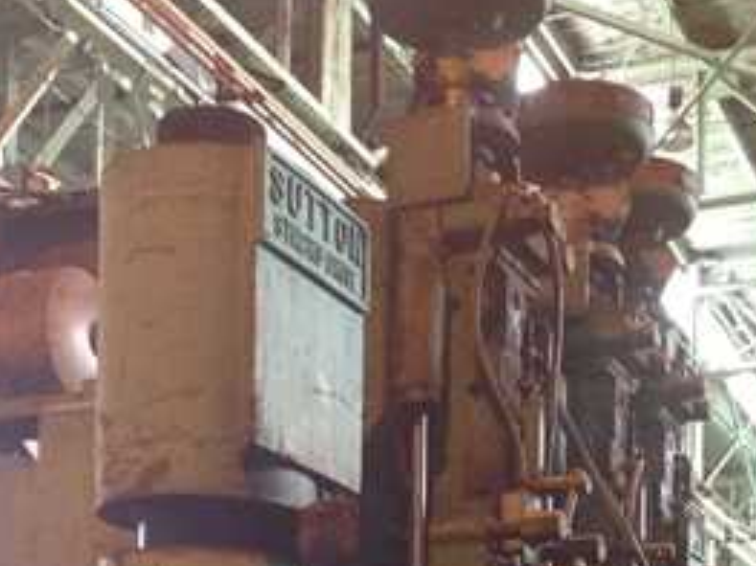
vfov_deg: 17.1
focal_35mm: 80
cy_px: 781
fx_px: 1746
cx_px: 385
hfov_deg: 24.4
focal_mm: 4.28
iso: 250
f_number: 2.4
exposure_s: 1/20
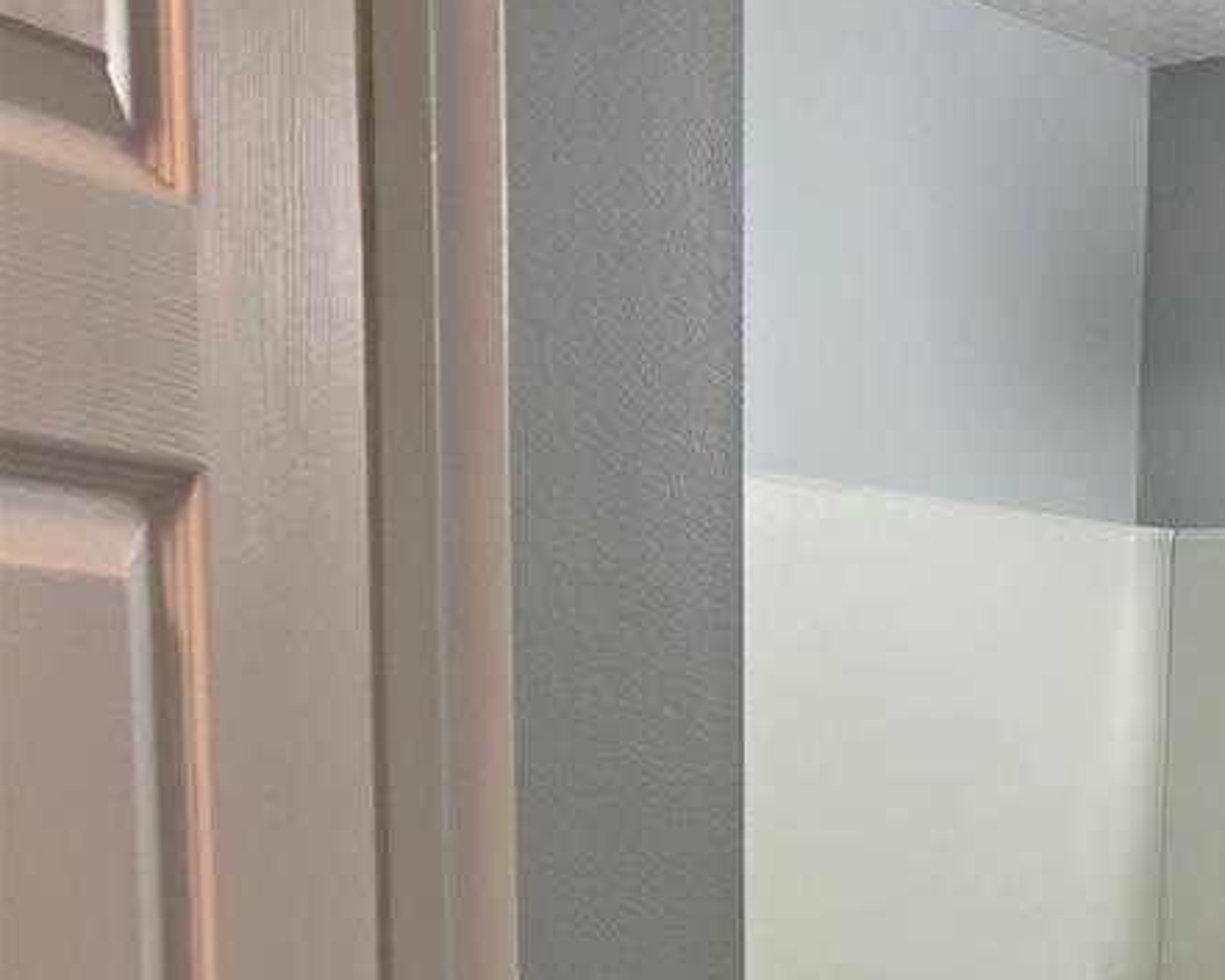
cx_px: 1247
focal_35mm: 69
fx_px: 2502
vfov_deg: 20.6
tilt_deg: -11.5
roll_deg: -3.2
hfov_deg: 26.0
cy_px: 1208
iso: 100
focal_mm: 5.7
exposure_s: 1/120
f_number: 1.5
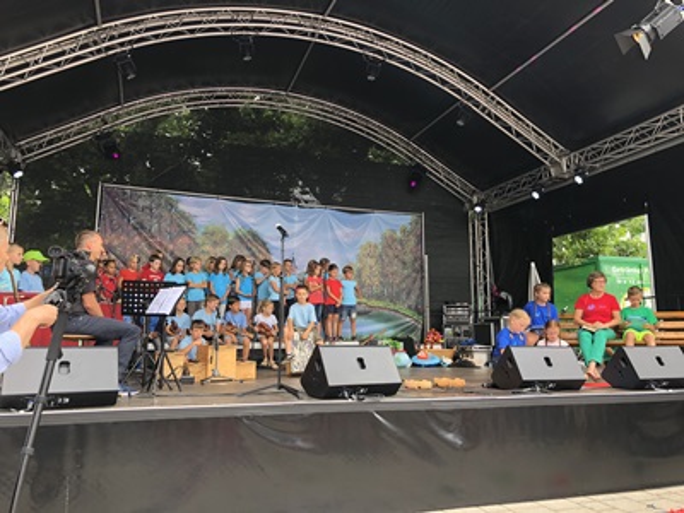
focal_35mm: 28
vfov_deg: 49.7
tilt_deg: +9.0
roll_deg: +0.9
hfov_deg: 63.4
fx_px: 553
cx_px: 342
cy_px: 256
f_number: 1.8
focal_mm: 3.99
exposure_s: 1/120
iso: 32
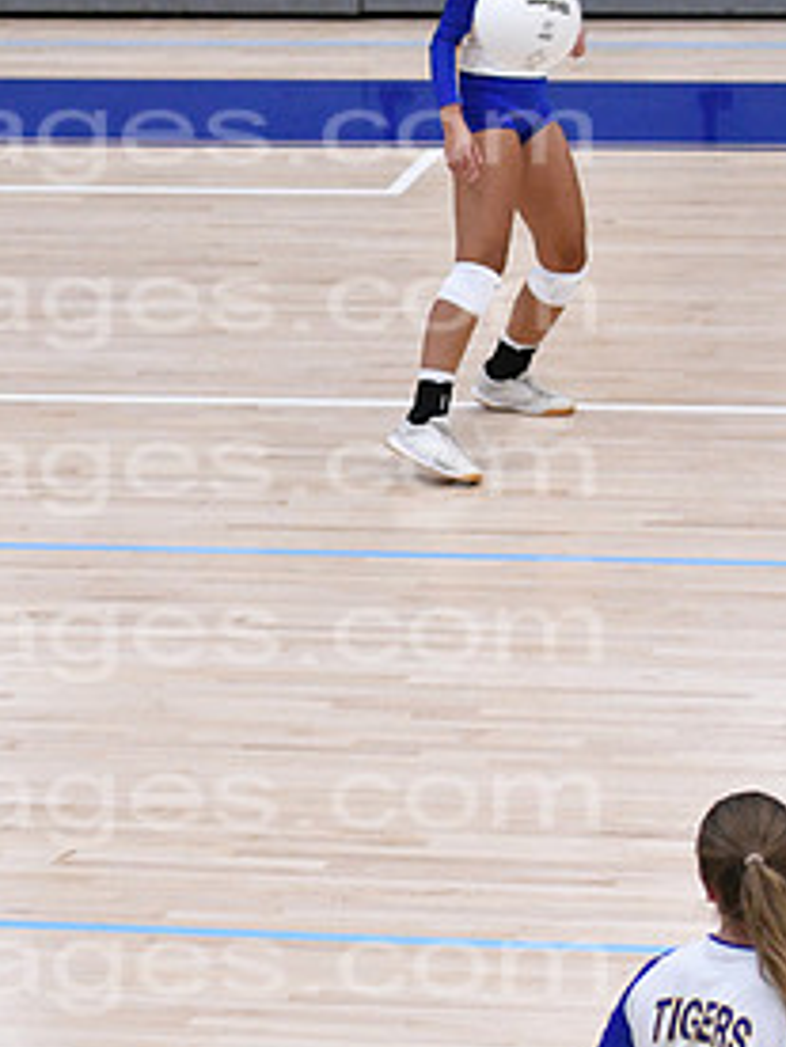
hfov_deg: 5.7
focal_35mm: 261
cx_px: -251
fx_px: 7902
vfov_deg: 7.6
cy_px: 719
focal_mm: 86
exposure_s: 1/1000
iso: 6400
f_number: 3.2
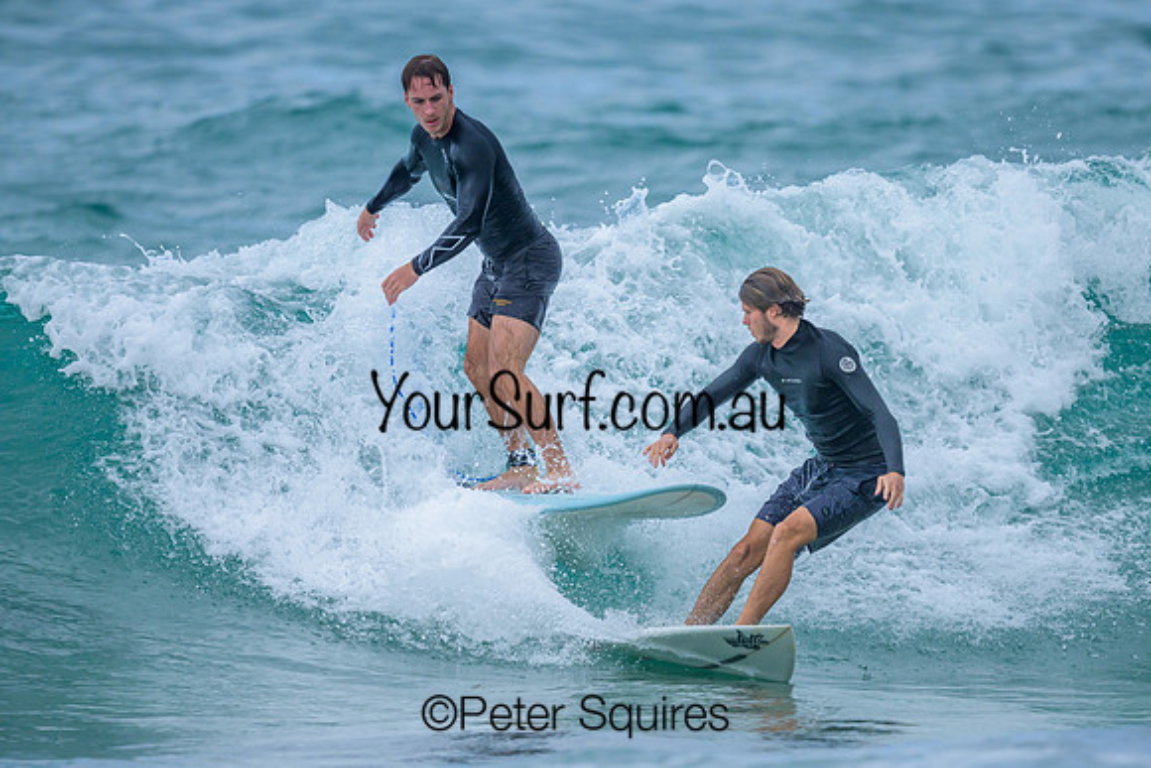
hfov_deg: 2.2
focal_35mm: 922
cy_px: 325
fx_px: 29490
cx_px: 663
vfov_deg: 1.5
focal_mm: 800
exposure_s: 1/2000
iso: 320
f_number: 6.3
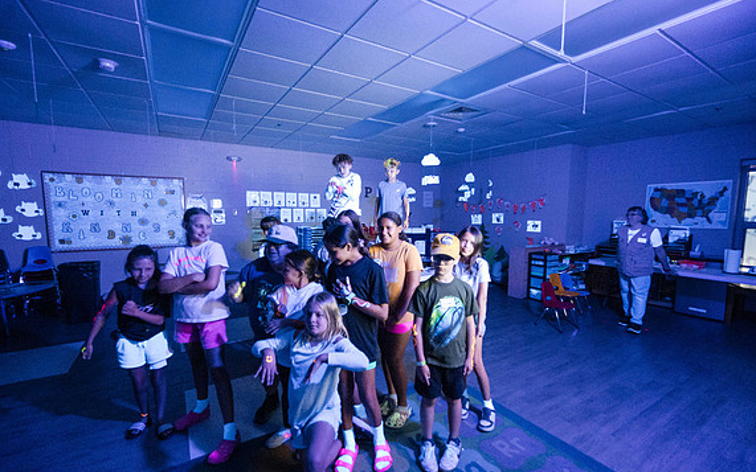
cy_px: 244
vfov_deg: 71.2
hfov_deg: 97.8
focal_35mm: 16
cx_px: 372
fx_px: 330
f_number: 4
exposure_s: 1/60
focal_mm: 14
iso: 25600
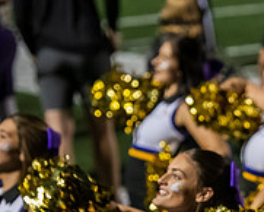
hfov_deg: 5.3
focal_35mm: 361
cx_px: 327
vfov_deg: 4.3
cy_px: 281
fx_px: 2822
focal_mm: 120
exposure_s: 1/500
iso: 4000
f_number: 3.2
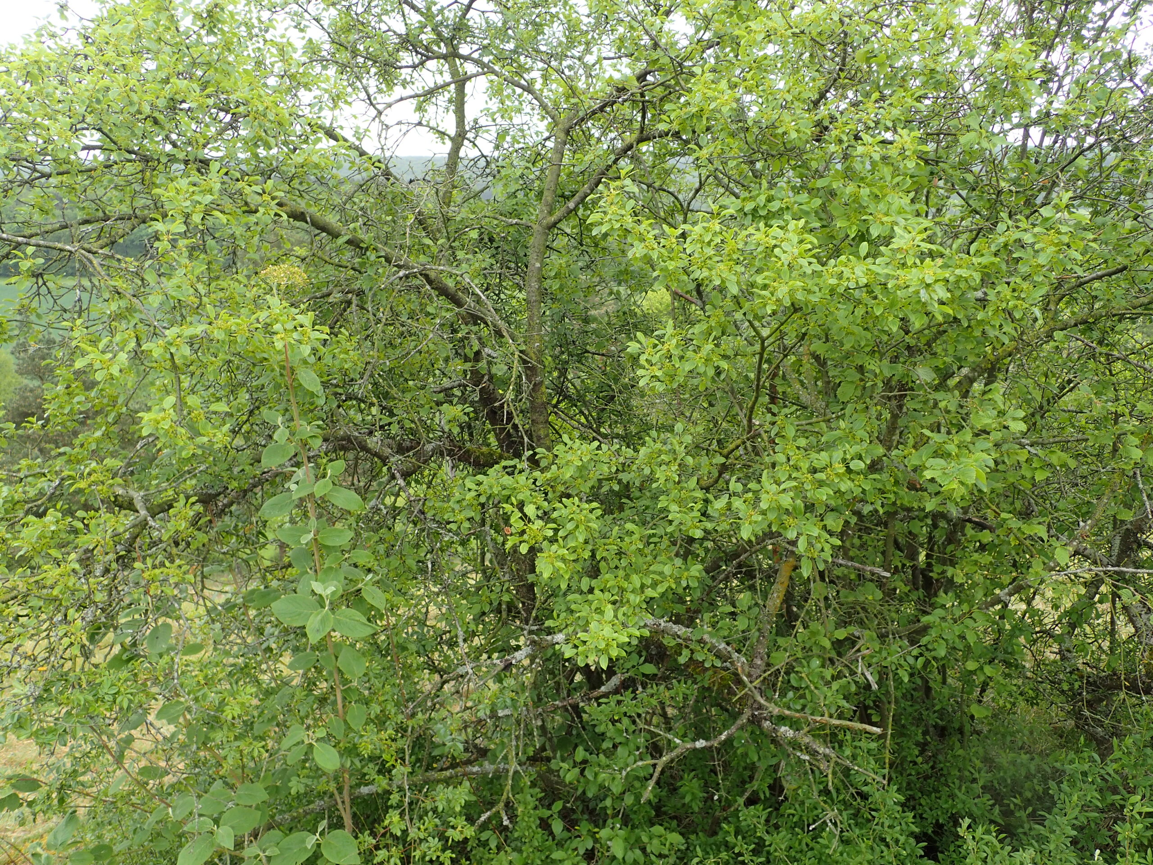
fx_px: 999
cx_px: 576
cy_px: 432
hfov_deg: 60.0
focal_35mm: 30
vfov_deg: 46.8
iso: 100
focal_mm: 5.5
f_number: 3.2
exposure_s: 1/200
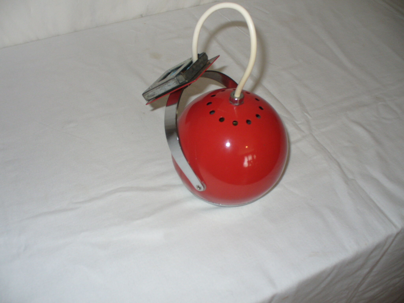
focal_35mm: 37
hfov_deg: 50.1
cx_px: 202
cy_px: 152
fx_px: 432
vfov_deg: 38.7
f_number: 2.8
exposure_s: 1/30
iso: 100
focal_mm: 6.1
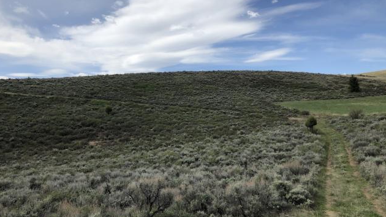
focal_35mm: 31
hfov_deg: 62.6
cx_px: 194
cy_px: 96
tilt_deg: -0.4
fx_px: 317
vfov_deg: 37.7
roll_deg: +1.8
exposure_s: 1/3003
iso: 20
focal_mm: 3.99
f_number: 1.8
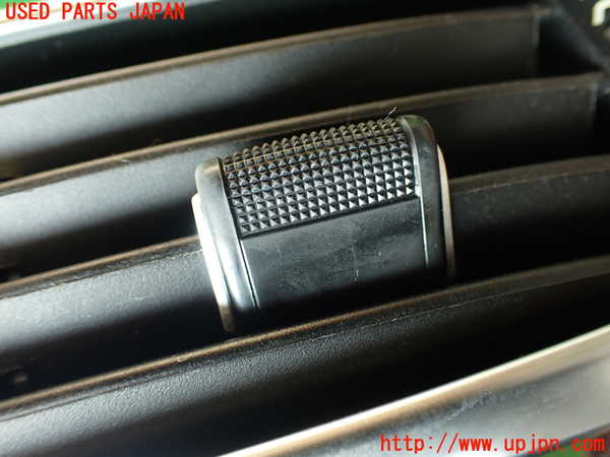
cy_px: 228
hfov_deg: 56.8
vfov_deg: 44.2
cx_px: 305
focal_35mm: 32
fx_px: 564
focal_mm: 5.79
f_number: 2.4
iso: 200
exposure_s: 1/30
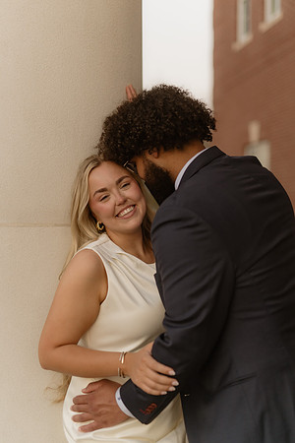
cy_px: 222
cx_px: 148
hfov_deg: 27.0
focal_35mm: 50
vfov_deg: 39.6
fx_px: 615
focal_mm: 50
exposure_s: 1/250
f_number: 1.4
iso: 250
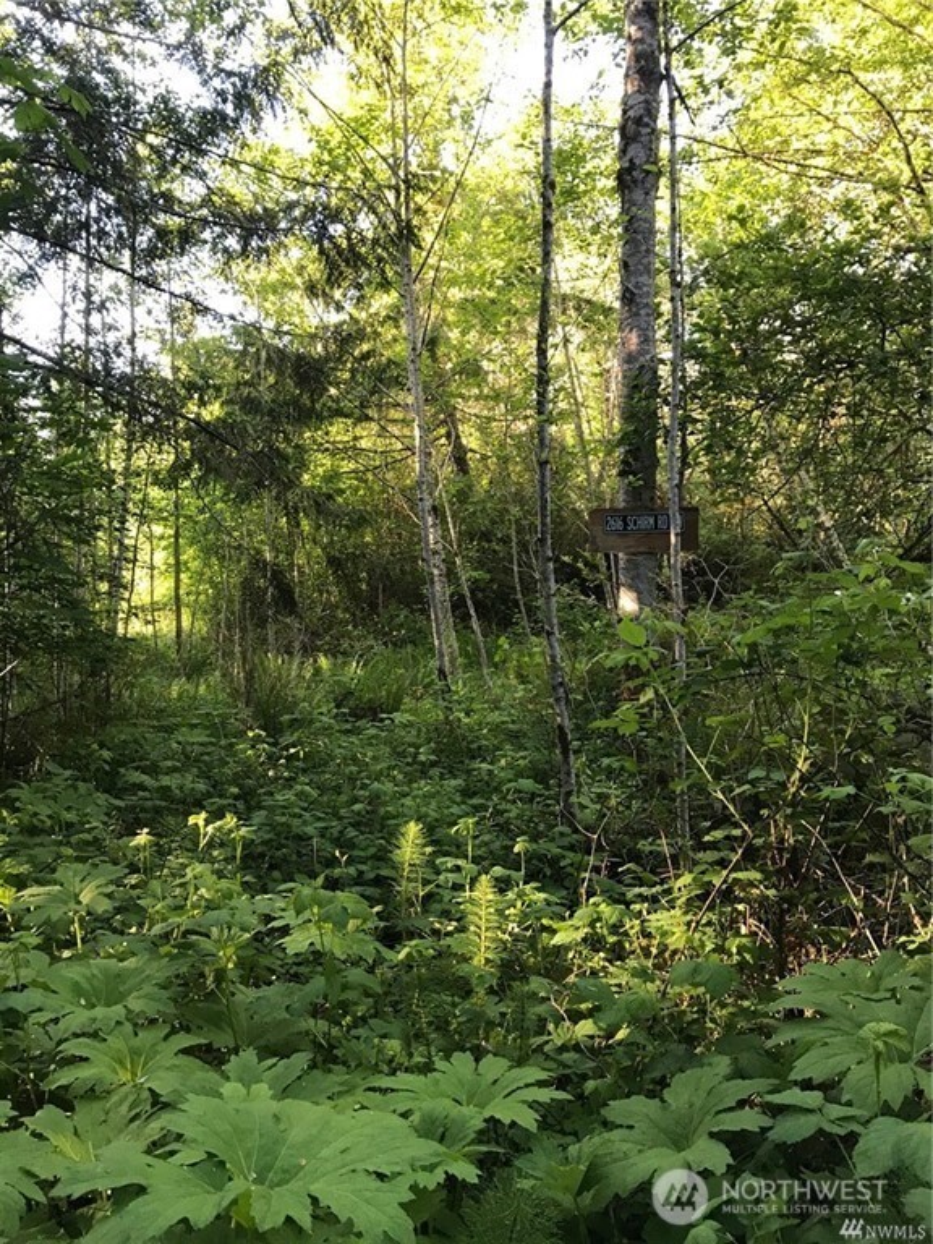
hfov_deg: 49.7
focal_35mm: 28
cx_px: 466
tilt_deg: -1.9
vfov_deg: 63.4
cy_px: 622
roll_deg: +1.2
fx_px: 1006
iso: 25
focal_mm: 3.99
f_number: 1.8
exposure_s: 1/40
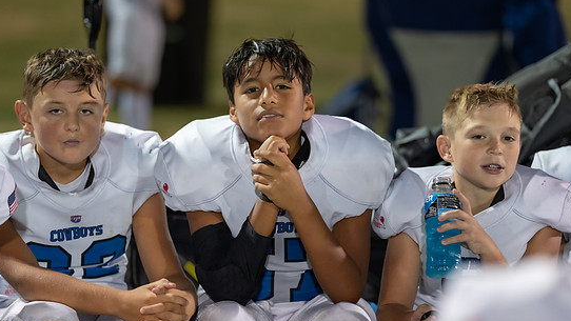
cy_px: 164
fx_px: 2635
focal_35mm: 174
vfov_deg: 7.0
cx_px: 290
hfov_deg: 12.4
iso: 1600
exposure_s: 1/400
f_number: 1.8
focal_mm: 135
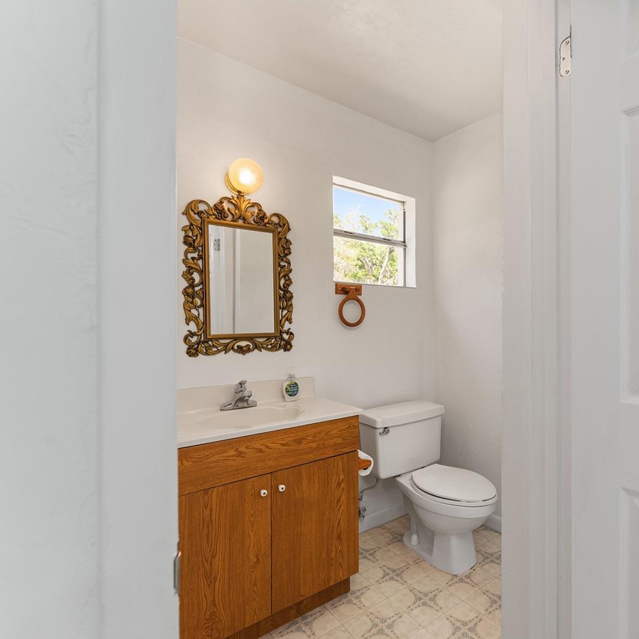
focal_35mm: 18
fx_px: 376
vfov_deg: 80.7
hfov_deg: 78.2
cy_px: 320
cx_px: 423
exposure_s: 1/20
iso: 400
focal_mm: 14
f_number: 7.1
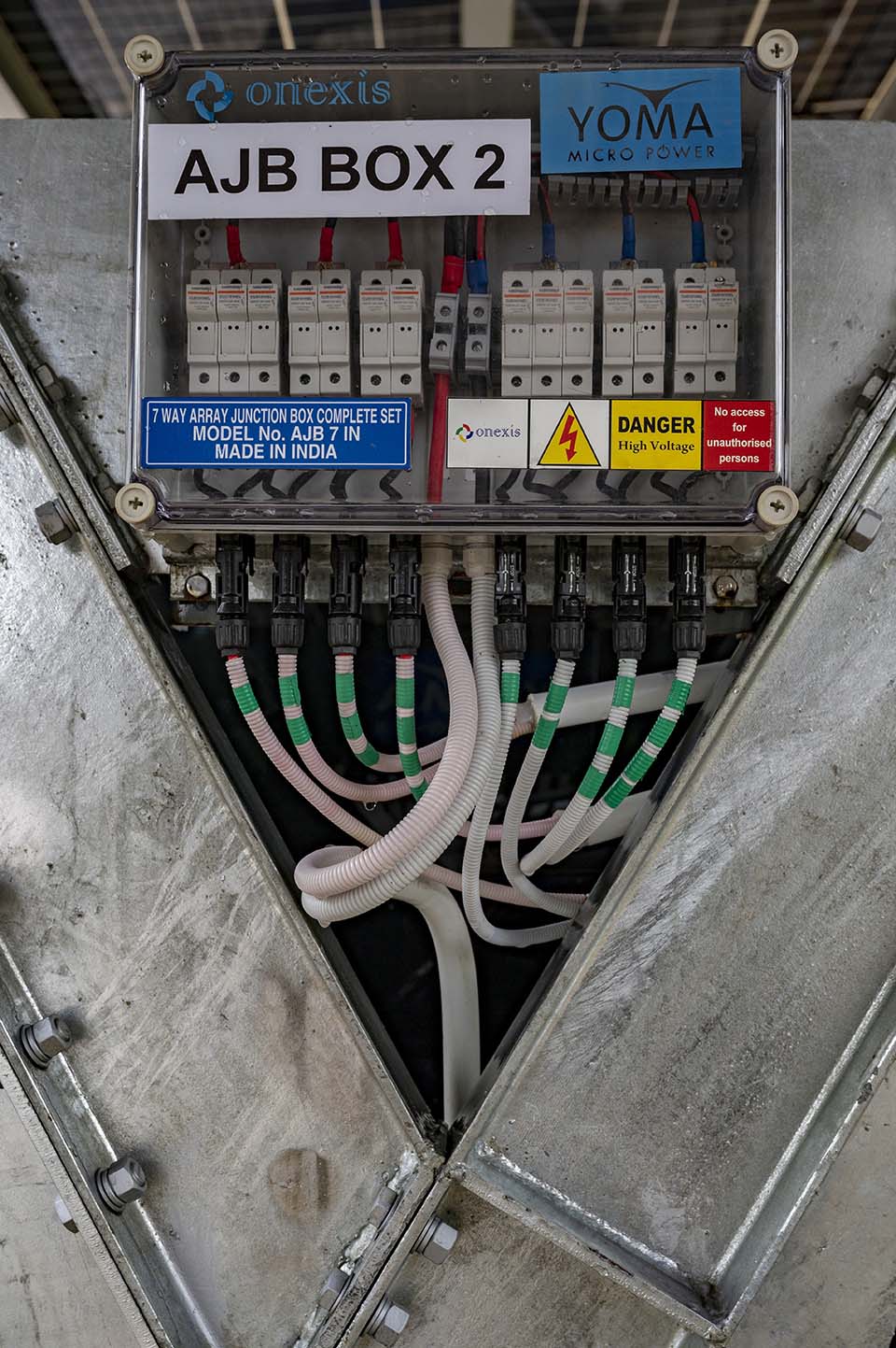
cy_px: 674
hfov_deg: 32.6
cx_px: 448
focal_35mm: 41
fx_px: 1533
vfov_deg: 47.4
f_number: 6.3
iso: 560
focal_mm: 41
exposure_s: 1/250
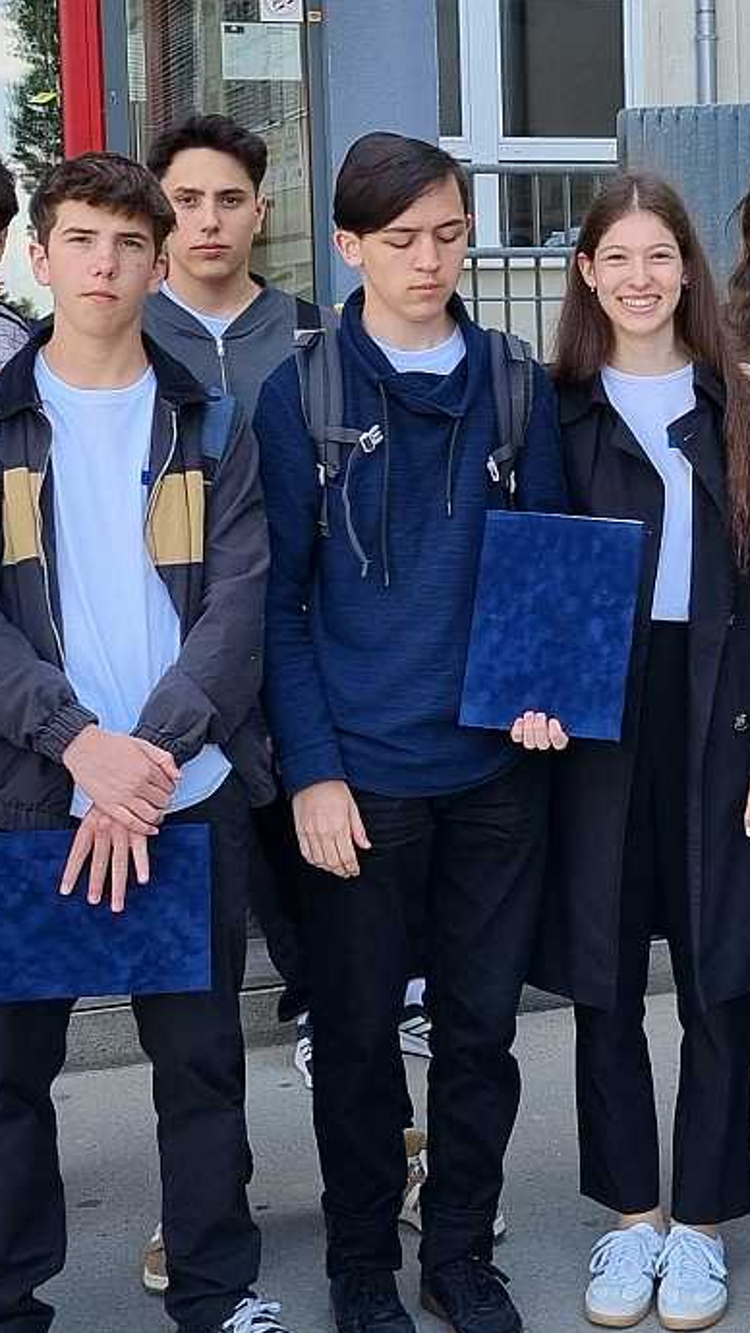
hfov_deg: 17.0
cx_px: 661
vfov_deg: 30.0
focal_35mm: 70
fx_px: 2475
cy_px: 458
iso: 50
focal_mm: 5.4
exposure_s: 1/441
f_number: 1.8
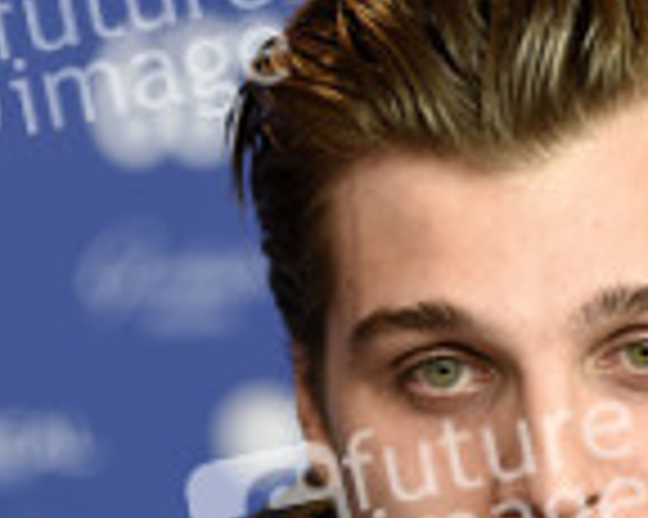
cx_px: 549
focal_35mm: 439
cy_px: 734
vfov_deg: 3.5
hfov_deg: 4.4
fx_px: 8414
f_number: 3.2
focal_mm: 112
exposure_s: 1/250
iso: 640
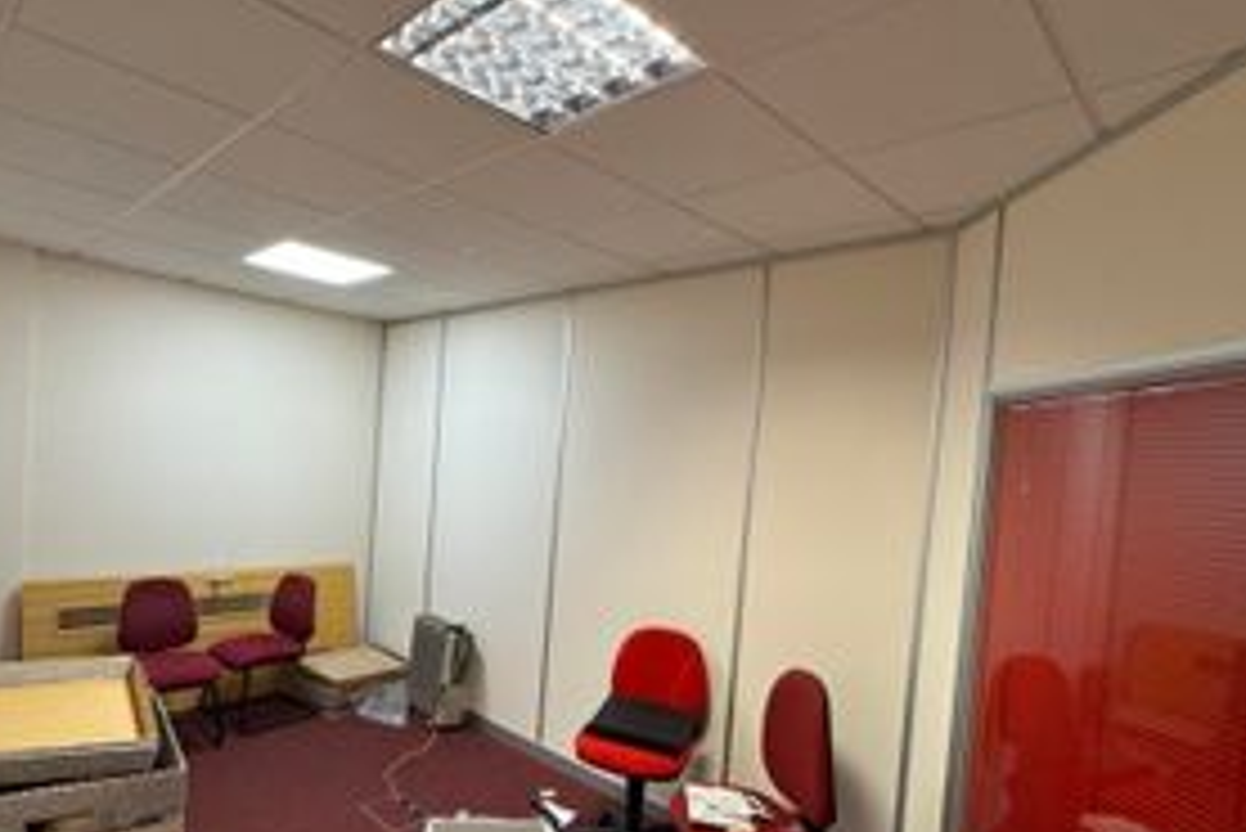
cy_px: 490
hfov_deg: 80.9
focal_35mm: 21
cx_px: 562
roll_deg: -3.4
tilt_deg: -3.4
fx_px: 727
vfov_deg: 59.2
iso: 200
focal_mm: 2.22
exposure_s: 1/100
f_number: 2.2
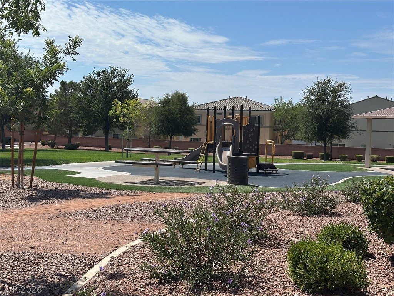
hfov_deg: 39.7
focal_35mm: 48
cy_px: 148
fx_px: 546
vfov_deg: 30.3
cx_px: 197
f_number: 1.78
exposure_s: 1/5556
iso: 64
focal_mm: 6.86
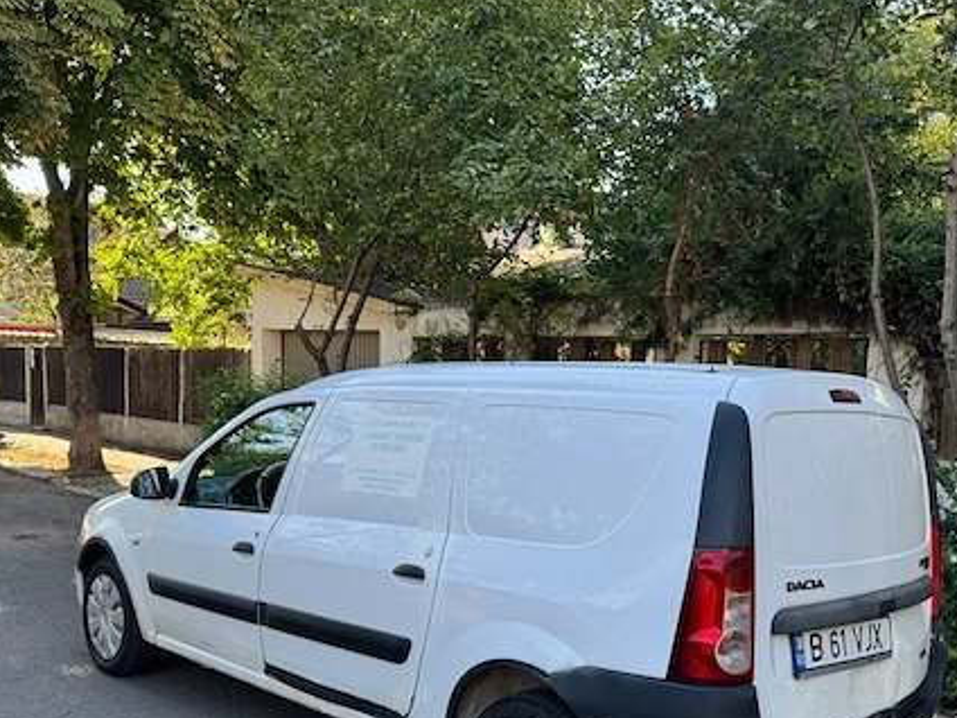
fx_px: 940
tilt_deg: -5.0
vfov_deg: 41.2
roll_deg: -1.7
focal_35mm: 34
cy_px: 481
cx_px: 567
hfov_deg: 53.6
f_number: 1.78
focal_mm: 6.76
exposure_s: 1/588
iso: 80
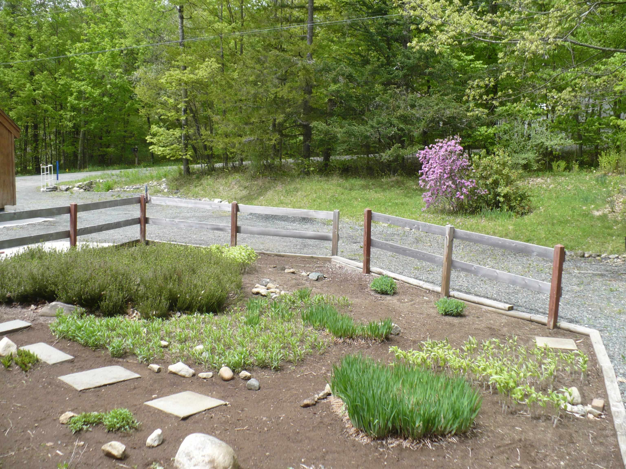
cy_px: 234
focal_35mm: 37
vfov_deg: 38.7
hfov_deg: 50.1
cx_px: 313
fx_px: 669
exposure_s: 1/500
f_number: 2.8
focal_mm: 6.1
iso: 100
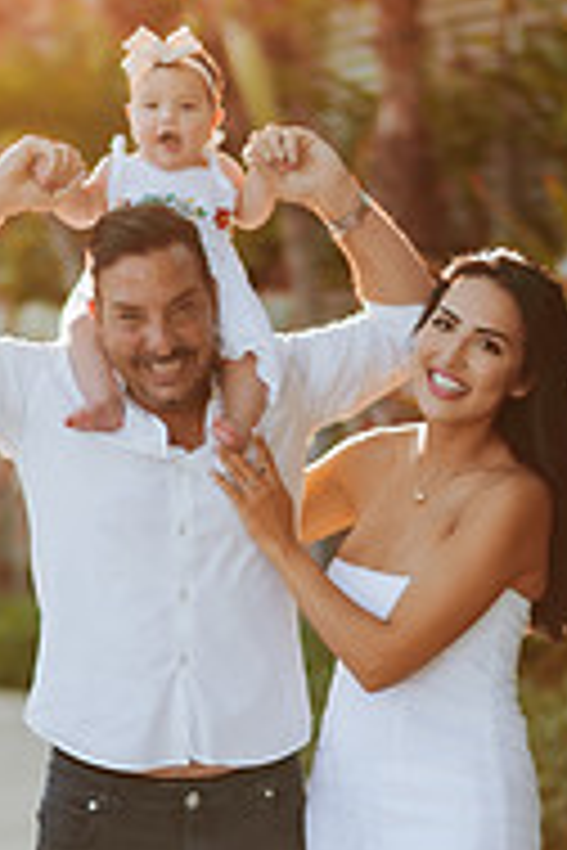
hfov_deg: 9.9
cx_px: 266
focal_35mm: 138
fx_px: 3260
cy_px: 648
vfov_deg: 14.8
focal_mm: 58
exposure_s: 1/1000
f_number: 1.4
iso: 125
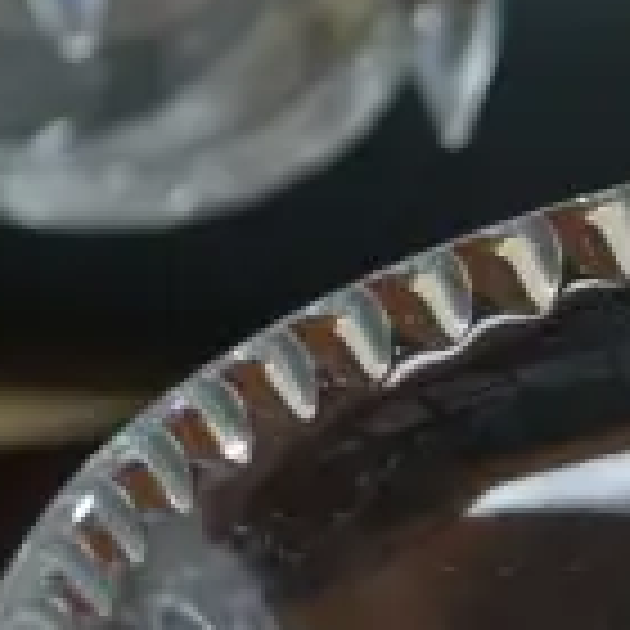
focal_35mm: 285
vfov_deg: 5.7
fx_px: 5868
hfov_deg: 5.9
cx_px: 1591
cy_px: 1912
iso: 500
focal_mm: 22
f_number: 4.7
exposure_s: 1/60
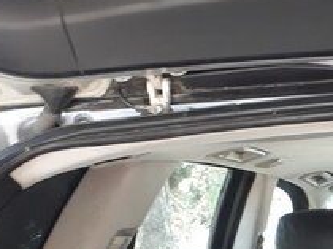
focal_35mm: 85
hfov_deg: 21.7
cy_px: 358
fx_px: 817
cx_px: 374
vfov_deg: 16.1
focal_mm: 3.6
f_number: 1.9
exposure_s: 1/33
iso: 80
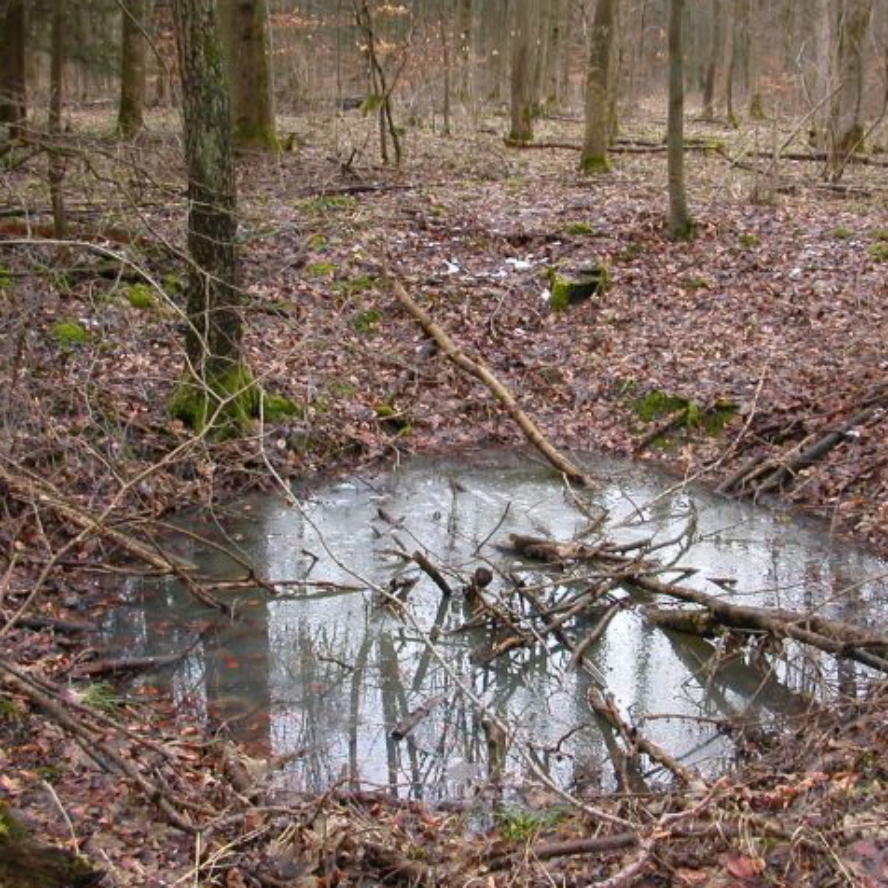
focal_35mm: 44
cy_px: 444
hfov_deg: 38.1
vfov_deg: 38.3
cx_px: 547
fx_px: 1277
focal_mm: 5.6
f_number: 2.7
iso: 100
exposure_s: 1/173
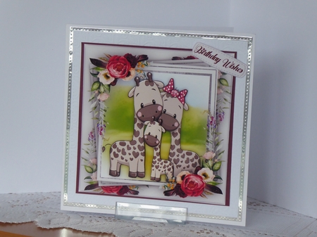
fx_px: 1071
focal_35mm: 117
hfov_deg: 16.8
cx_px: 158
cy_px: 118
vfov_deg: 12.7
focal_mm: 19
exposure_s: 1/50
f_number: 5.1
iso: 400
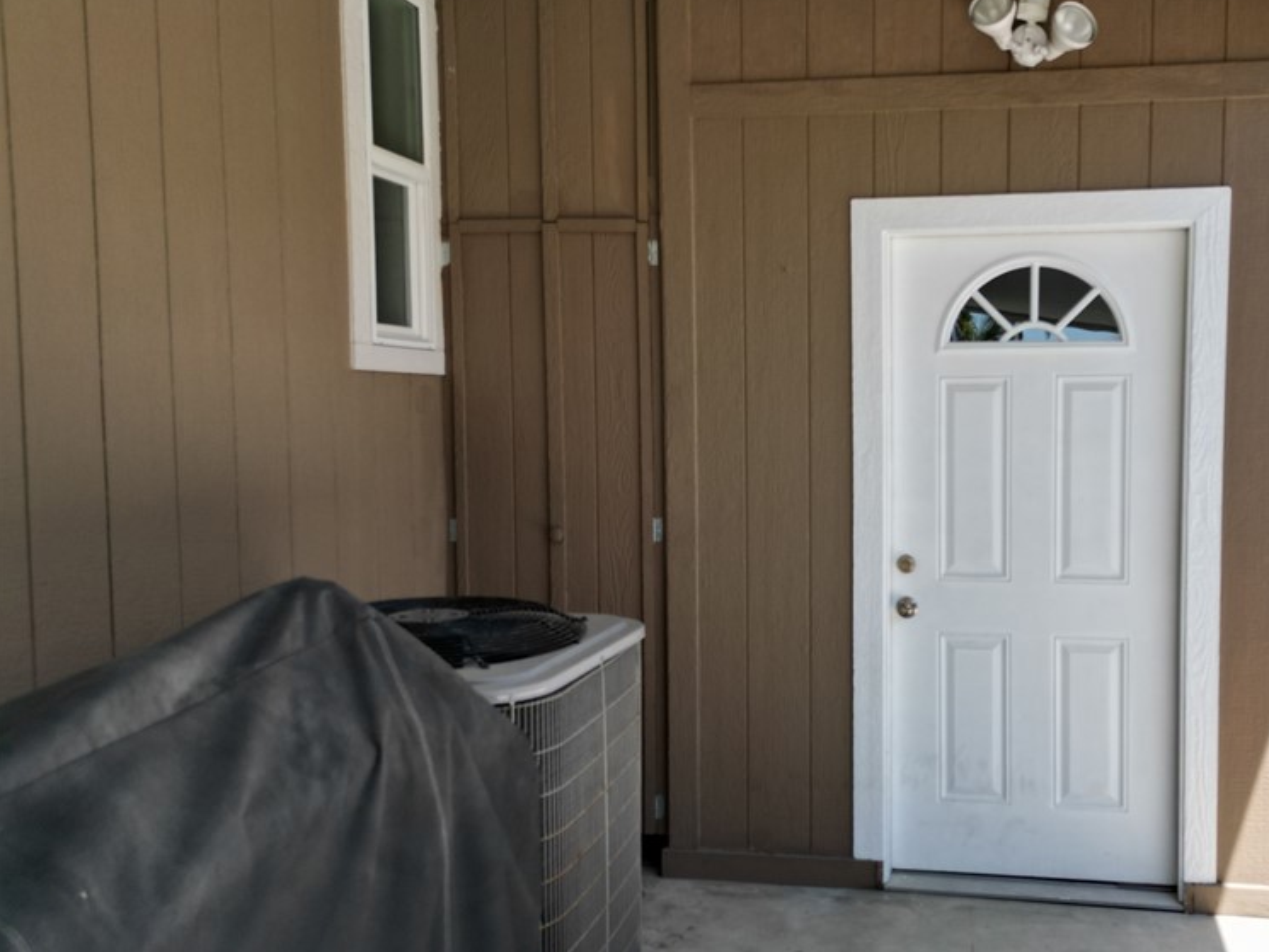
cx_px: 865
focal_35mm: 33
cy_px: 506
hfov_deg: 54.0
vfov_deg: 42.9
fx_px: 1210
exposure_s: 1/1250
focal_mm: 6.72
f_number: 1.7
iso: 110
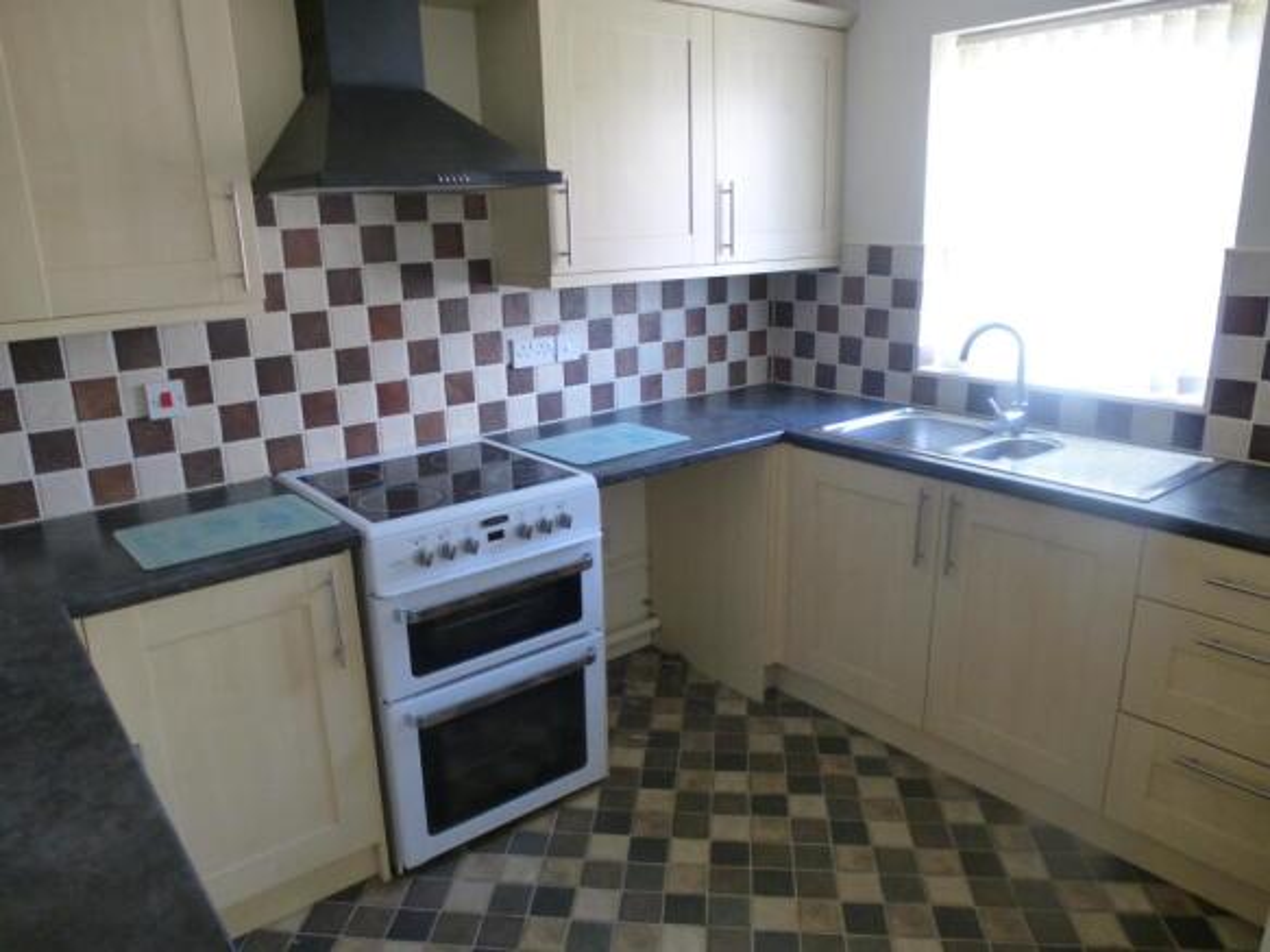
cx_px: 635
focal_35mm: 24
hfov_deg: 71.6
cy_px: 476
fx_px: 880
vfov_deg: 56.8
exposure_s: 1/25
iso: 400
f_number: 3.3
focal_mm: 4.3
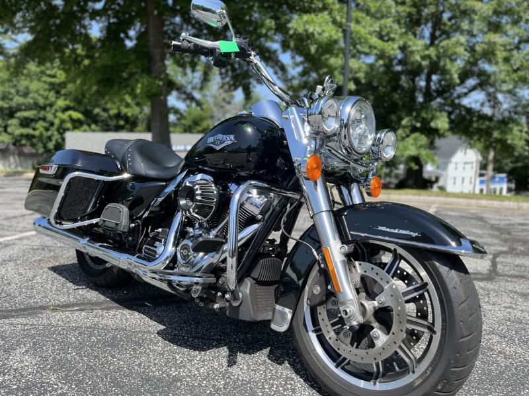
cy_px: 198
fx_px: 397
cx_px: 264
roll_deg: -0.6
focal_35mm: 26
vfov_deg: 53.1
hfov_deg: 67.3
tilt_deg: -8.7
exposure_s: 1/1536
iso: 50
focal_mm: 5.1
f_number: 1.6
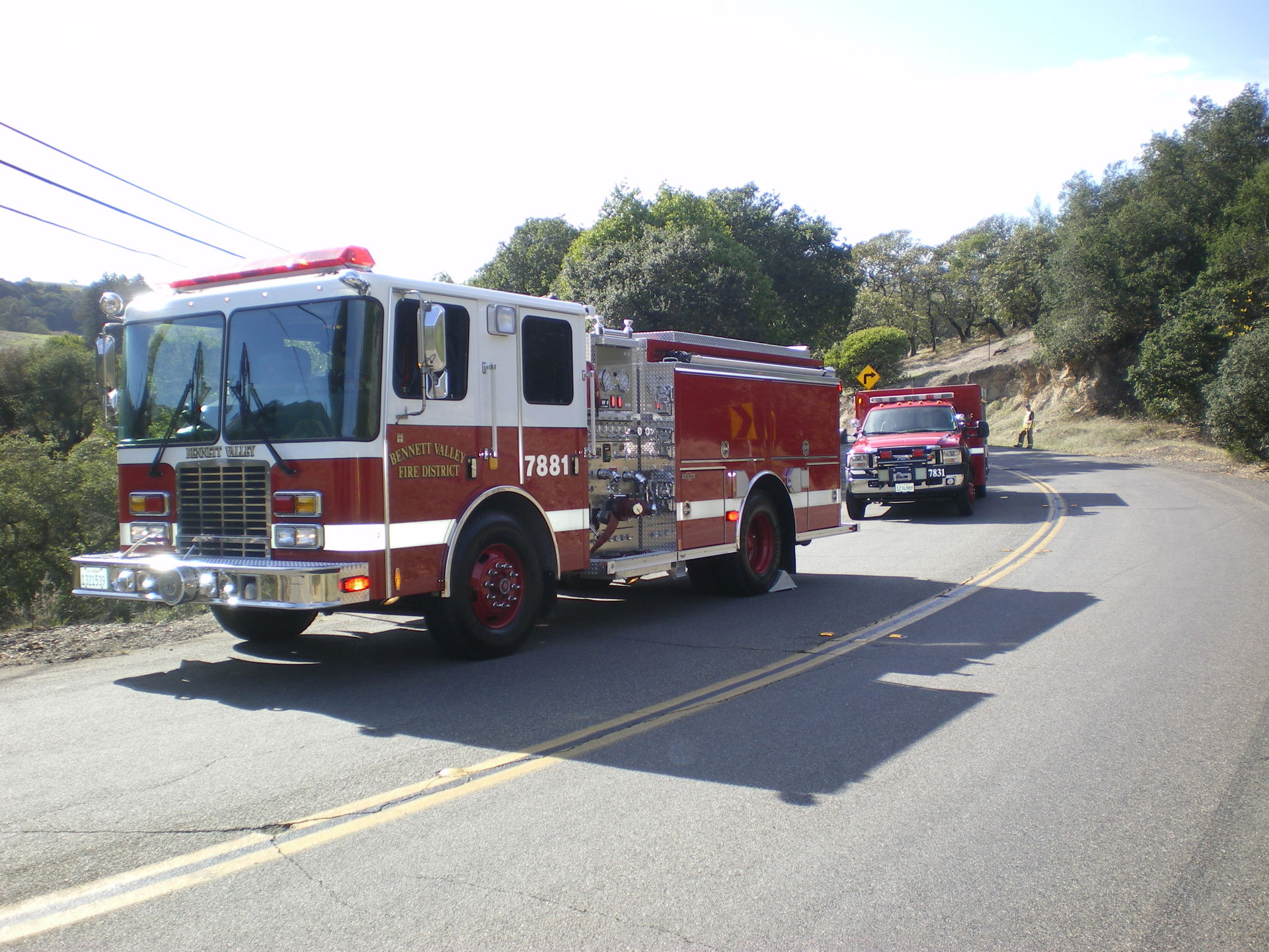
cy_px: 476
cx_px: 634
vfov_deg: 39.7
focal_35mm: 36
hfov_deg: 51.4
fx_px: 1320
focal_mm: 6.3
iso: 50
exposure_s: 1/250
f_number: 3.1
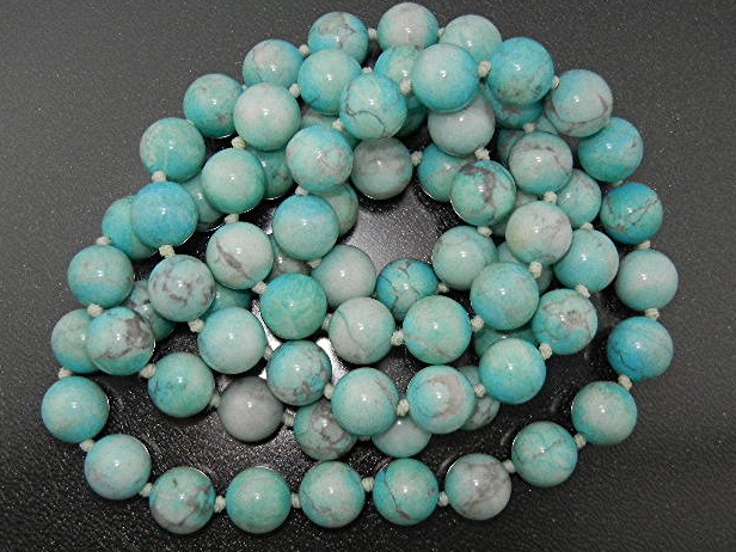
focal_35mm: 54
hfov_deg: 35.5
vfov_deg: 27.0
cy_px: 271
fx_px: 1148
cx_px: 369
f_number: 7.8
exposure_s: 1/30
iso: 800
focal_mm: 9.3
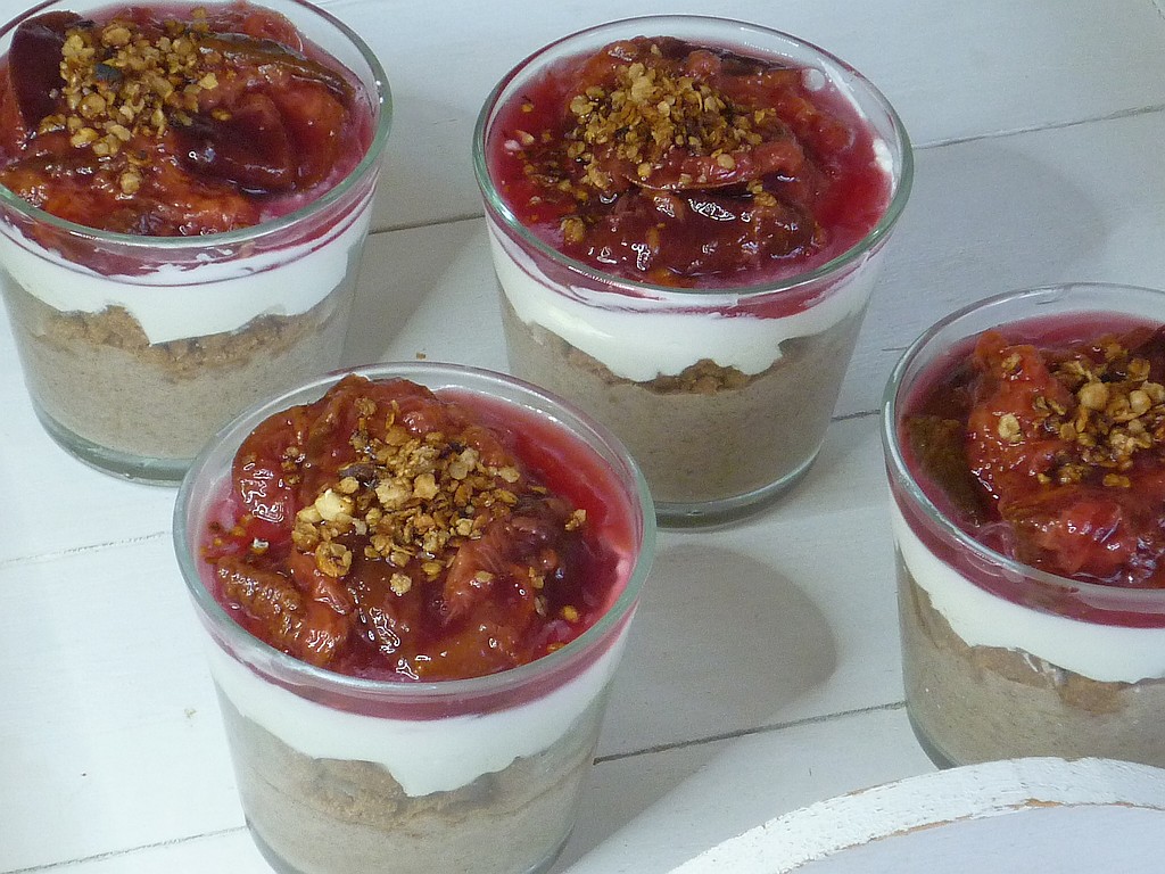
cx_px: 582
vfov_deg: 12.1
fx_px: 4106
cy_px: 437
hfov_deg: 16.1
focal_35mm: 122
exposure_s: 1/50
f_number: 3.9
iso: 250
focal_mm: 11.4
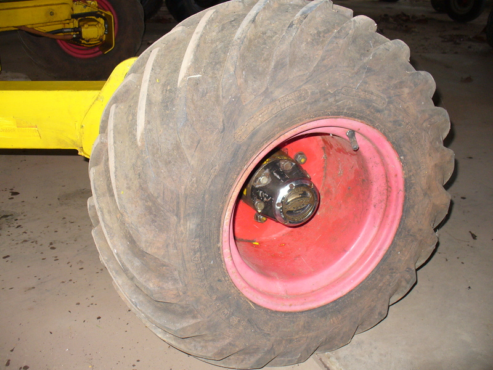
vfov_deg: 38.7
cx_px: 246
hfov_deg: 50.1
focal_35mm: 37
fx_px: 527
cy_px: 185
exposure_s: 1/30
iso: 125
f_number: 2.8
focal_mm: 6.1
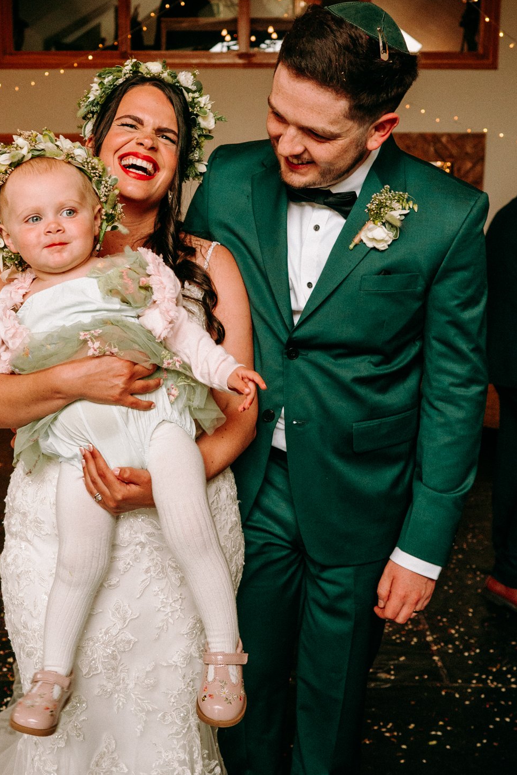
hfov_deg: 31.1
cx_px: 220
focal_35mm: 43
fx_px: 926
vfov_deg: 45.4
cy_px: 384
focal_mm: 25
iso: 1000
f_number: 4
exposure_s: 1/200
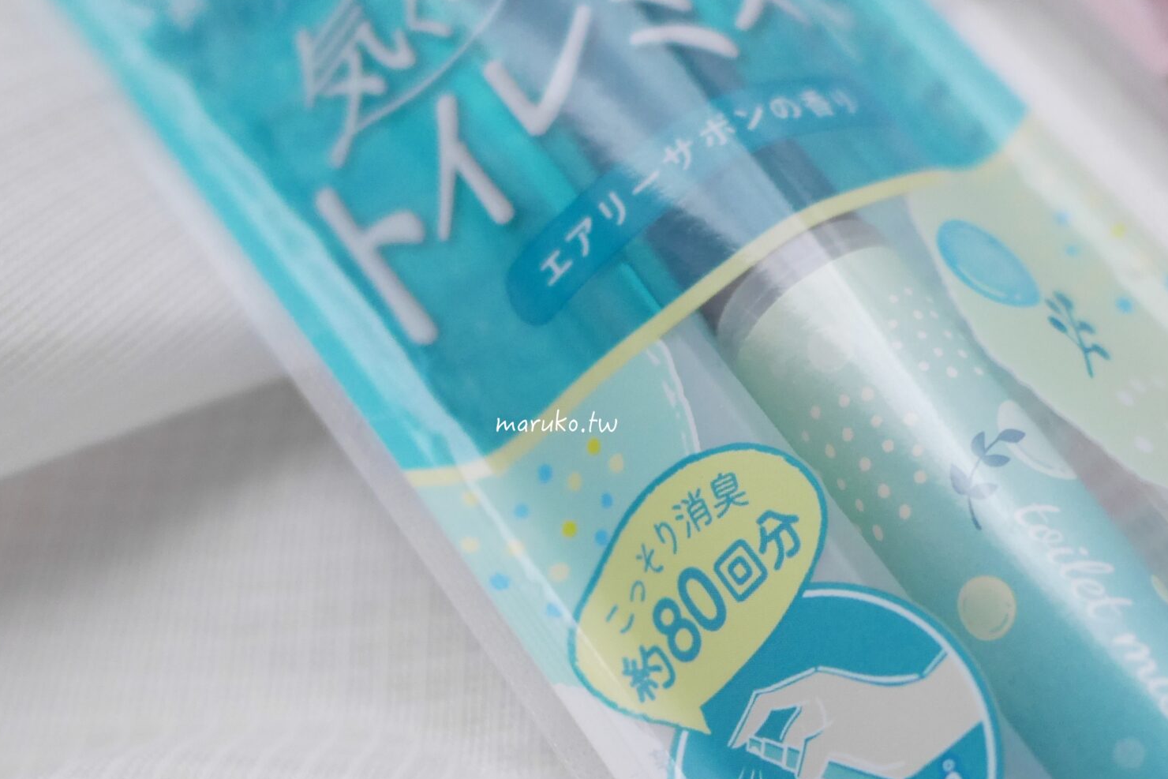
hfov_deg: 36.4
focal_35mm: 54
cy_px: 626
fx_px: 1752
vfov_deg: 24.7
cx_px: 799
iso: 1250
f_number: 2.2
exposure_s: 1/60
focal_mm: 15
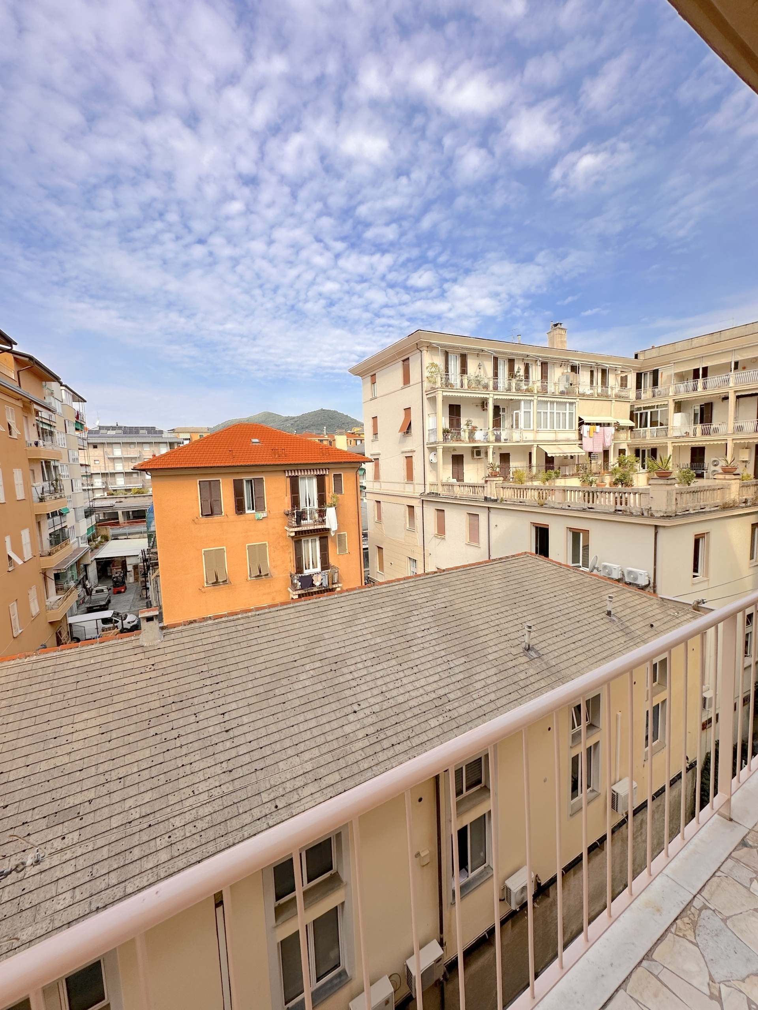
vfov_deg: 102.1
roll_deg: +1.6
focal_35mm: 14
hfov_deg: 85.7
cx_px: 379
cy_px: 505
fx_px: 409
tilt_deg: -4.8
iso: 50
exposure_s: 1/1689
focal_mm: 2.22
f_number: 2.2
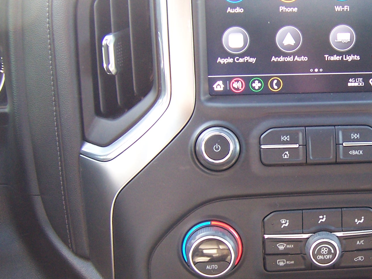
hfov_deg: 28.9
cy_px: 156
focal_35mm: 65
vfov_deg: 22.6
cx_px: 321
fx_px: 699
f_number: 3.4
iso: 140
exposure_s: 1/15
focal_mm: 5.5
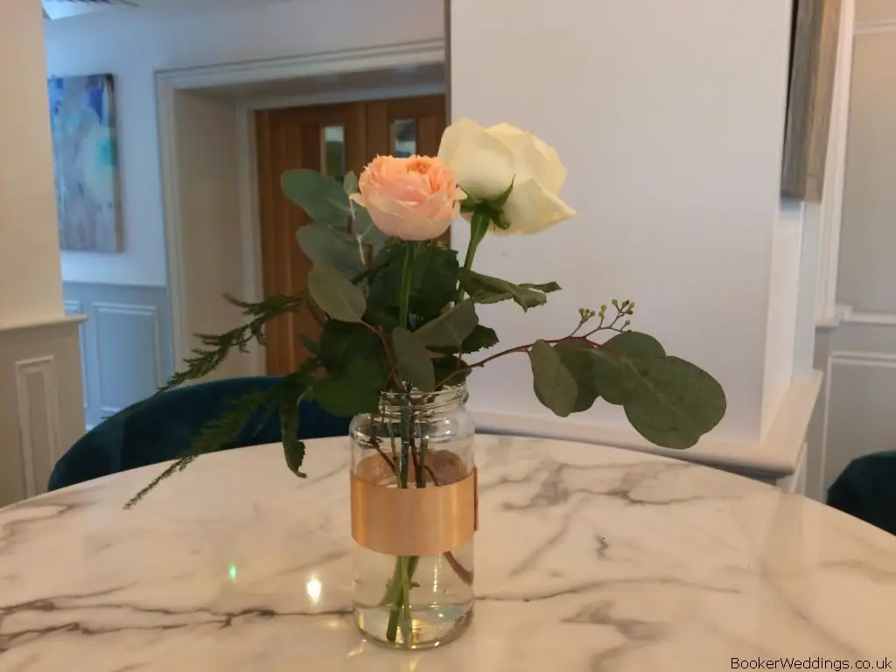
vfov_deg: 48.2
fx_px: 751
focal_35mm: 29
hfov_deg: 61.7
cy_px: 336
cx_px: 448
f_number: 2.2
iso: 200
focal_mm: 4.15
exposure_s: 1/33
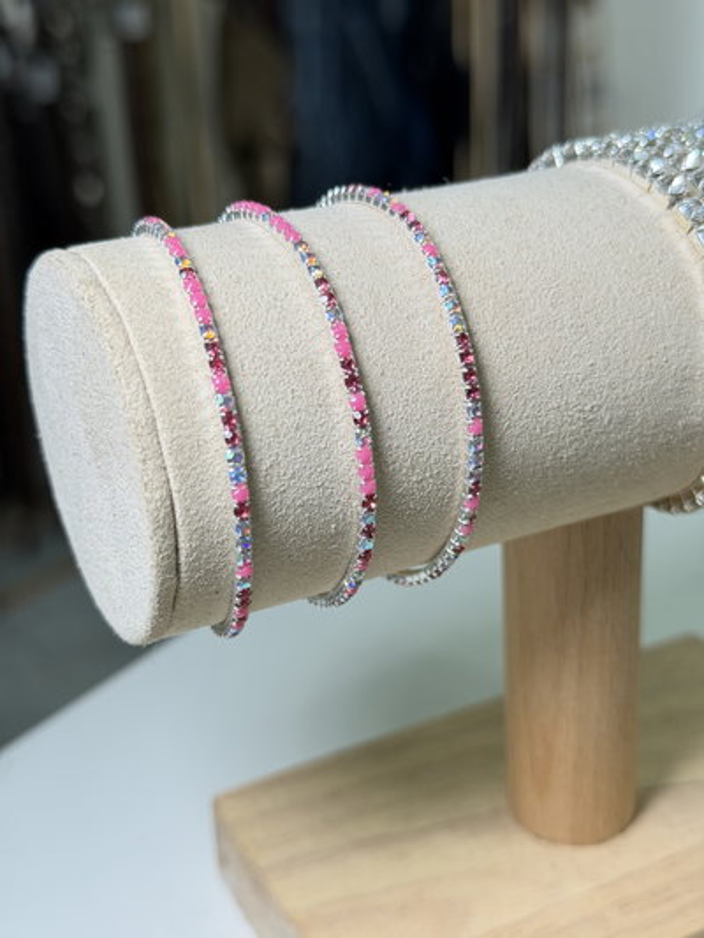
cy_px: 469
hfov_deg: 30.3
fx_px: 1301
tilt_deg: -24.0
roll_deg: +2.9
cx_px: 352
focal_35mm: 48
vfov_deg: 39.6
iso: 64
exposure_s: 1/121
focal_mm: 6.76
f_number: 1.78
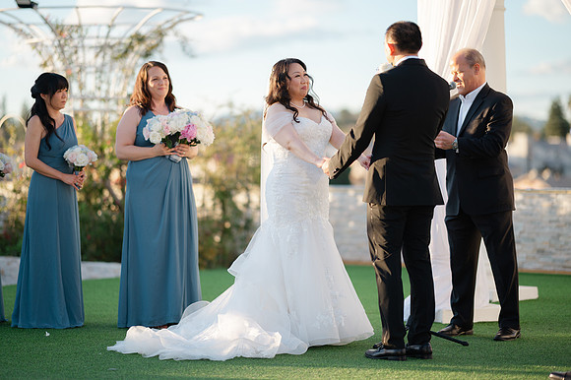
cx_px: 286
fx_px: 1664
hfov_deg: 19.5
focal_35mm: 105
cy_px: 190
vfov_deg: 13.0
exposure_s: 1/2500
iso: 100
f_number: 1.4
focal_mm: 105
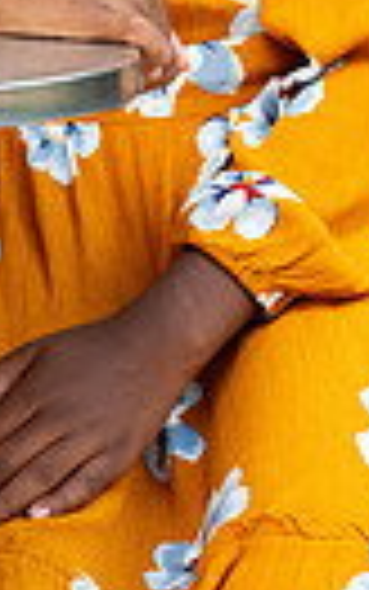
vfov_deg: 3.0
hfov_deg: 1.9
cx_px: 27
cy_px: -176
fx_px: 11251
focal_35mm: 700
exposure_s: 1/1000
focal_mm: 200
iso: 1250
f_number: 5.6
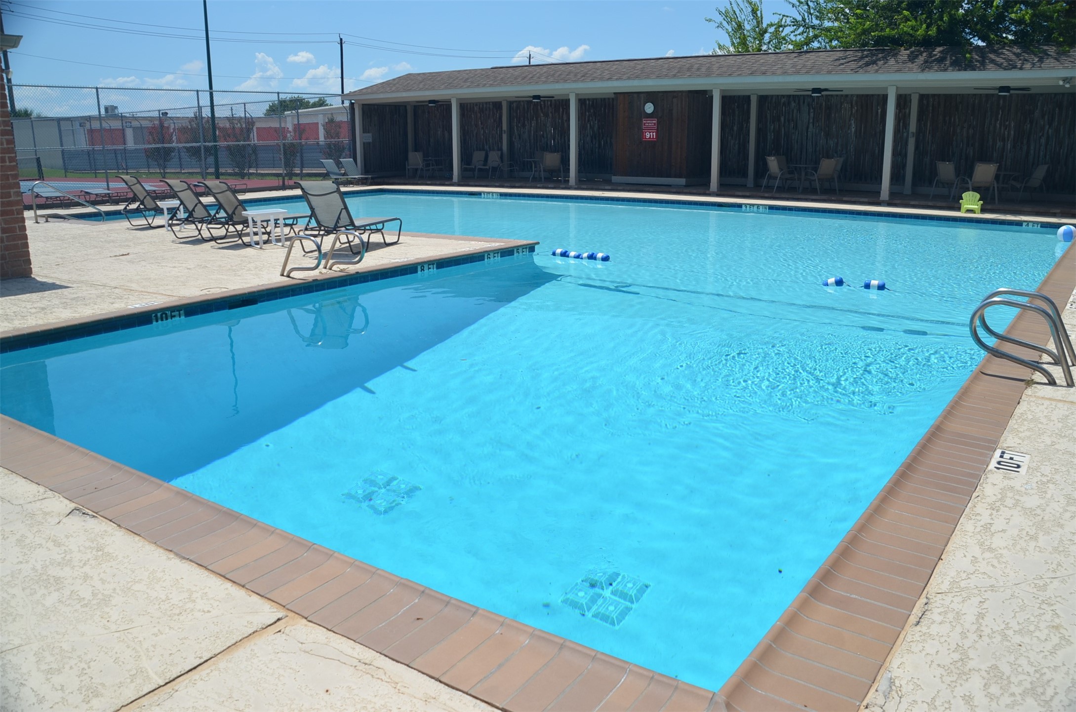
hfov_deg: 62.0
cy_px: 356
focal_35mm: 30
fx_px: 895
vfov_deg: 43.4
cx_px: 538
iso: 125
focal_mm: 20
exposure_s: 1/250
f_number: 8
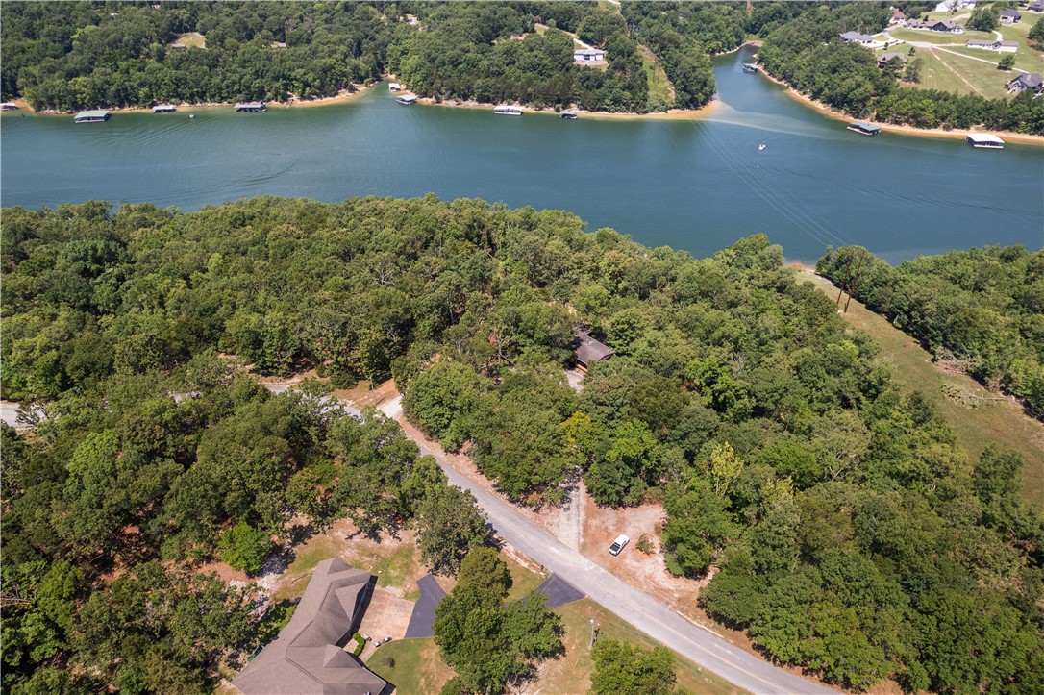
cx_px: 522
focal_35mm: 22
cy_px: 348
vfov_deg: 57.2
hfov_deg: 78.6
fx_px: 638
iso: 100
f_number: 2.8
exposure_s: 1/80
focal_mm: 8.38
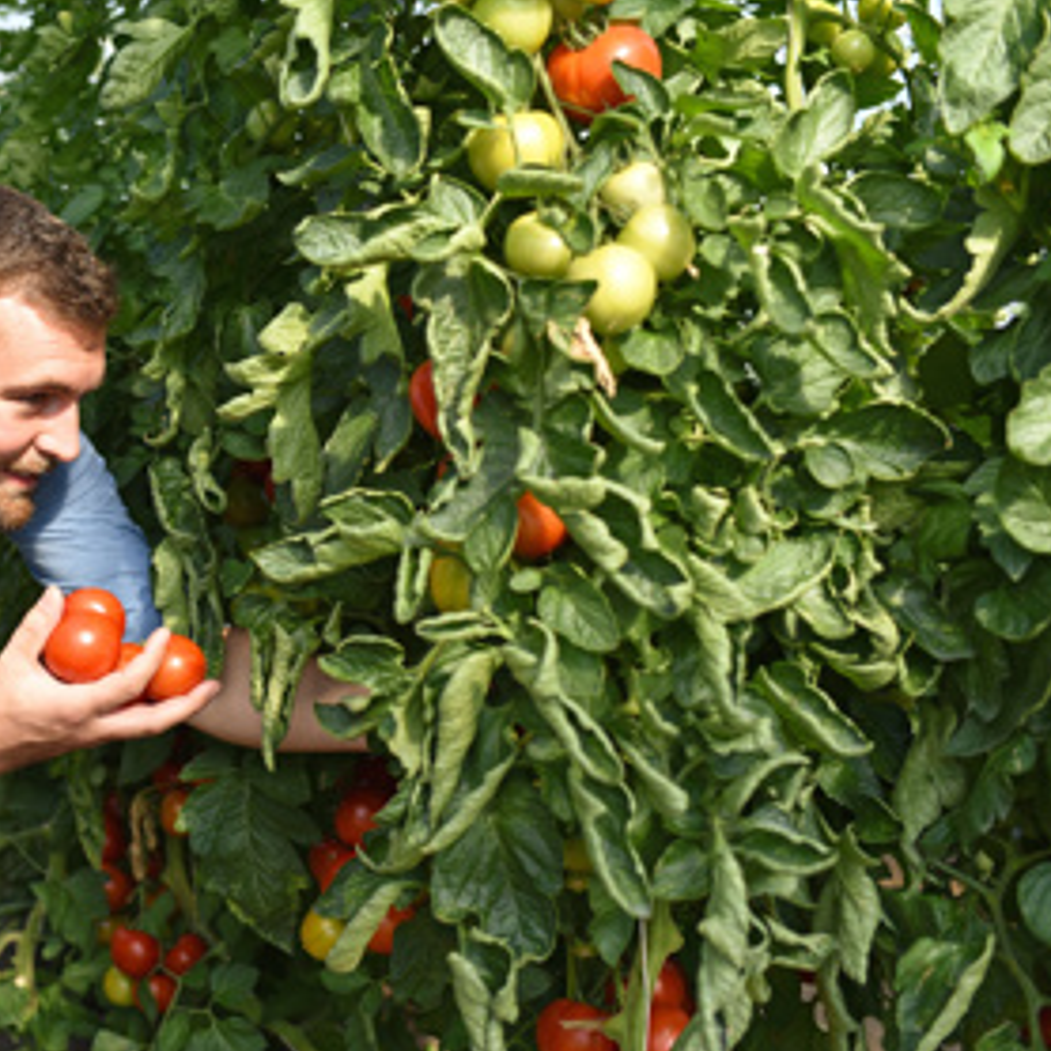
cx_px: 270
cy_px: 524
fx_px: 1546
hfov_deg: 36.7
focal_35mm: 45
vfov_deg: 37.6
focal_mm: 35
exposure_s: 1/1600
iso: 200
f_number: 3.2
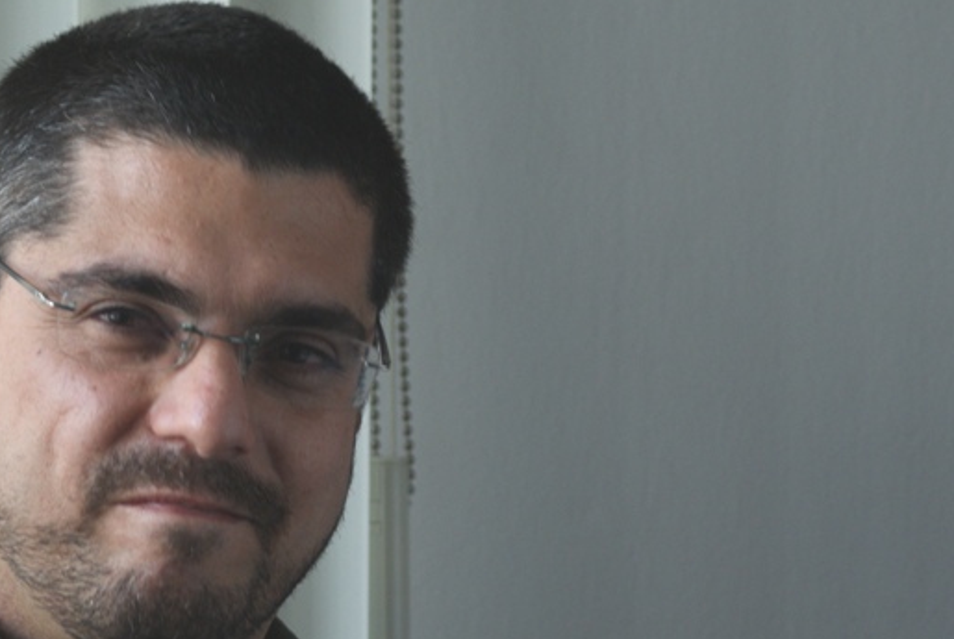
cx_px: 395
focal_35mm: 233
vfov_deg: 5.9
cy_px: 406
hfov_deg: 8.8
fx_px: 6183
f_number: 5
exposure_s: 1/20
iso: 400
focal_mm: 100
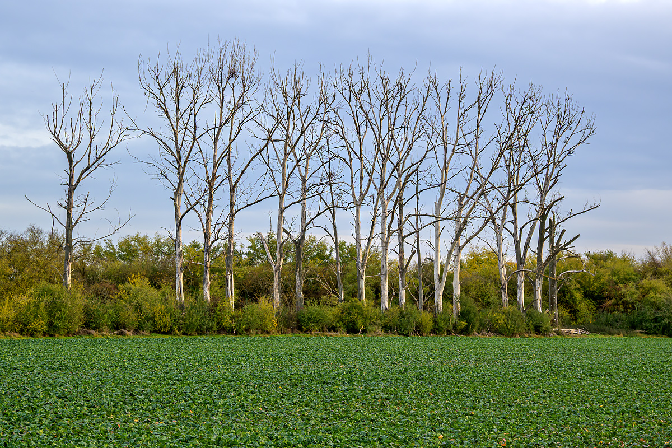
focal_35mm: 58
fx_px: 1092
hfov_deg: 34.2
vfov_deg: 23.2
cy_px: 224
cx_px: 336
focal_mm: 39
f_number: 8
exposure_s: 1/60
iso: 250
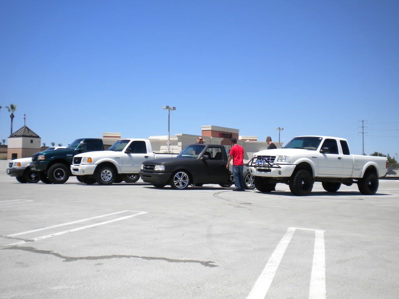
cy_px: 150
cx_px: 200
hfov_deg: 45.8
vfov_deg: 35.1
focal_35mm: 41
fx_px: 473
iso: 80
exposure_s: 1/667
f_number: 4.9
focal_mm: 7.4
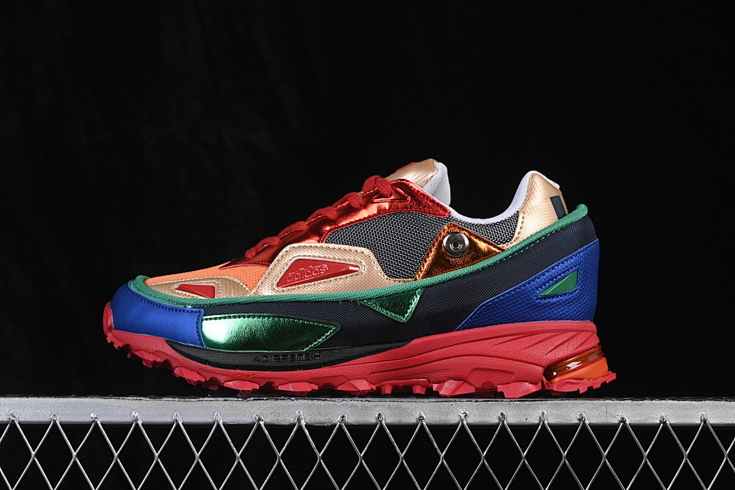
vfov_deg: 18.2
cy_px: 245
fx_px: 1531
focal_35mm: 75
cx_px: 368
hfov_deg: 27.0
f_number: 8
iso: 160
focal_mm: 50
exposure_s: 1/80
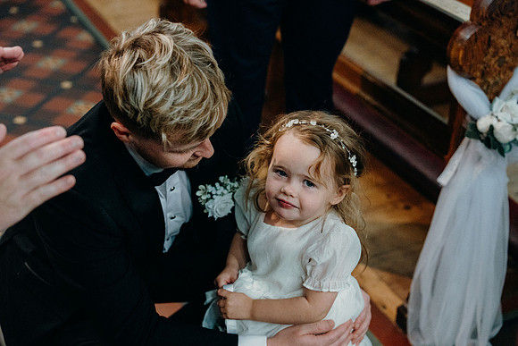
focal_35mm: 61
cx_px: 259
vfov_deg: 22.3
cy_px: 173
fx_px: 878
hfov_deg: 32.9
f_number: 3.5
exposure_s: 1/200
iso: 5000
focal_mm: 61
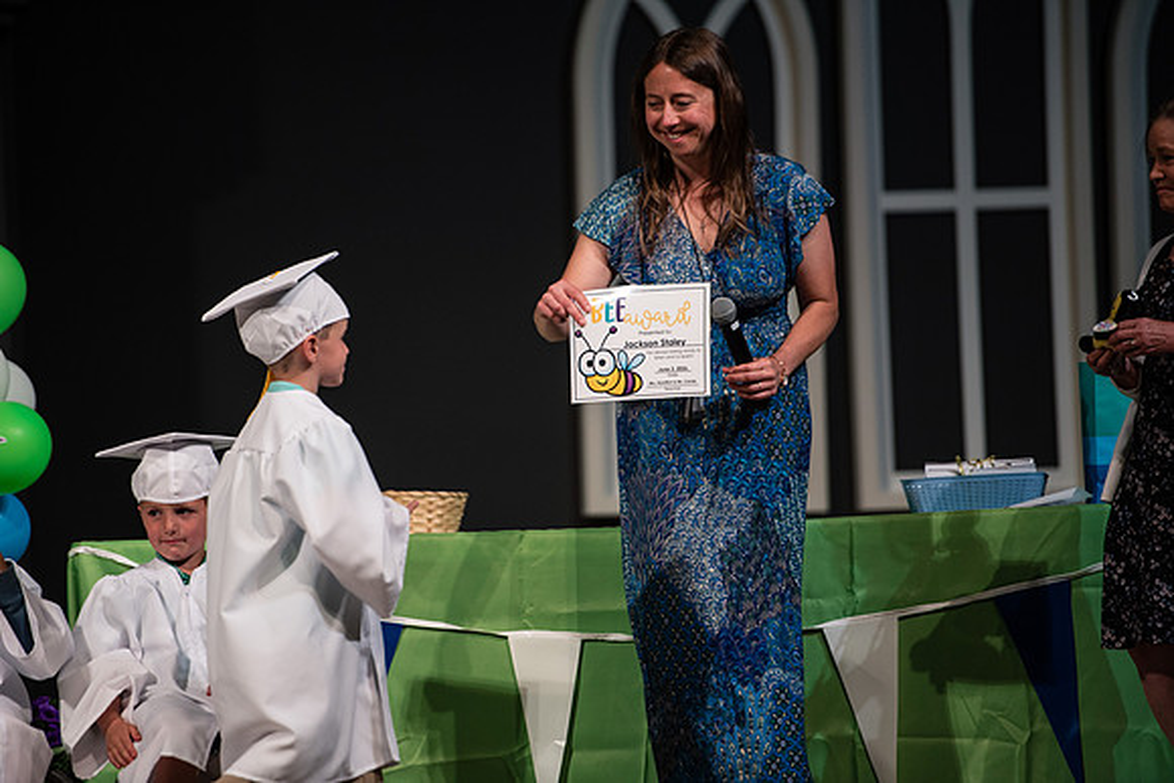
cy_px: 392
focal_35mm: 200
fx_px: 6523
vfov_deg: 6.9
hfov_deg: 10.3
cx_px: 587
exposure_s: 1/400
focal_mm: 200
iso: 500
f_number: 2.8
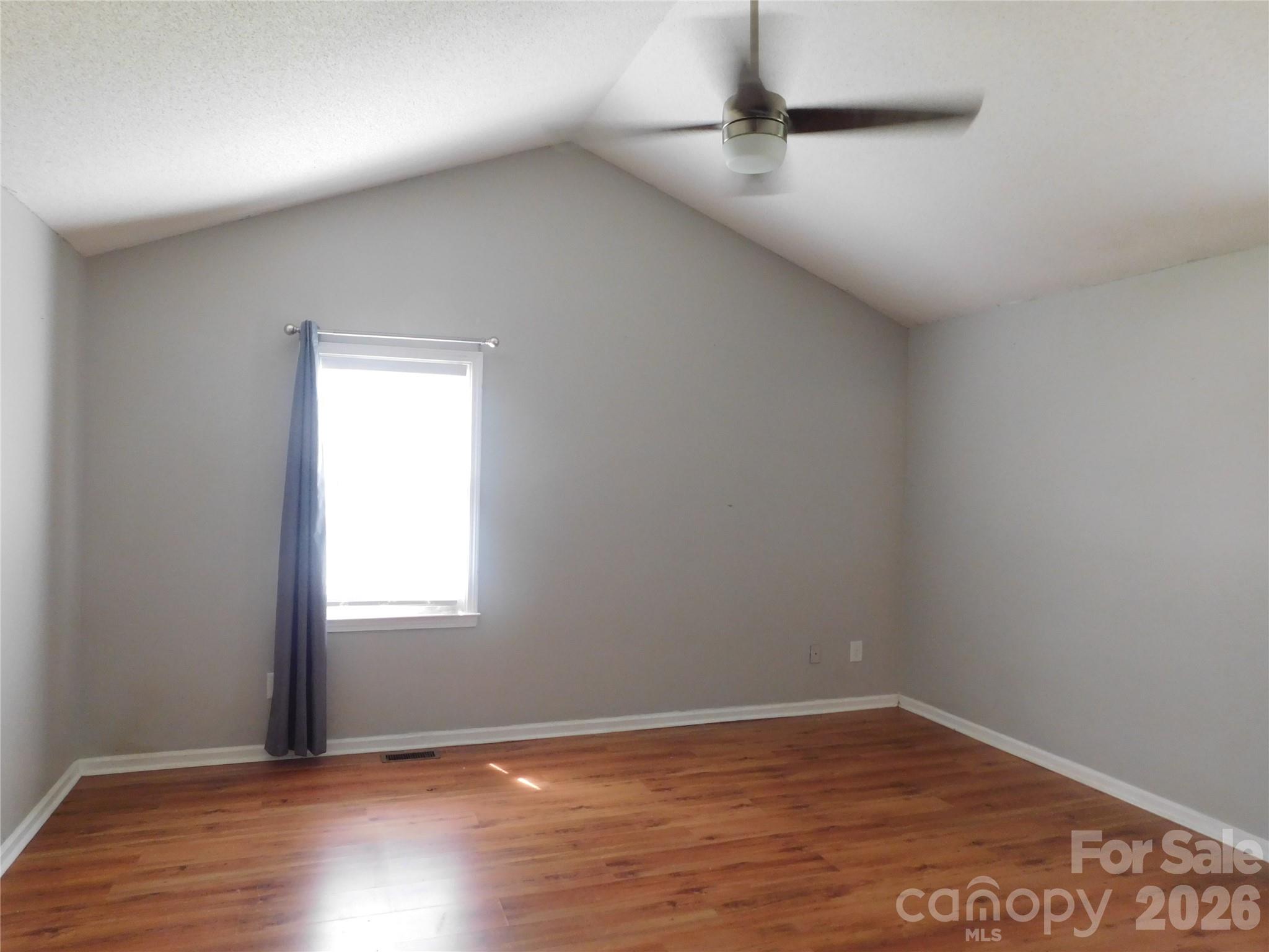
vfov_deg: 58.9
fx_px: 843
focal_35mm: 23
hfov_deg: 73.9
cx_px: 634
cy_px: 476
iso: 280
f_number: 3
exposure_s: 1/30
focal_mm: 4
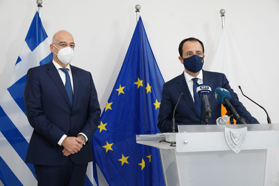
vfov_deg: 24.6
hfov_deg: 36.2
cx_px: 140
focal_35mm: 55
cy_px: 93
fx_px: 426
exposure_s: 1/250
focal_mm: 55
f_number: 4
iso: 3200
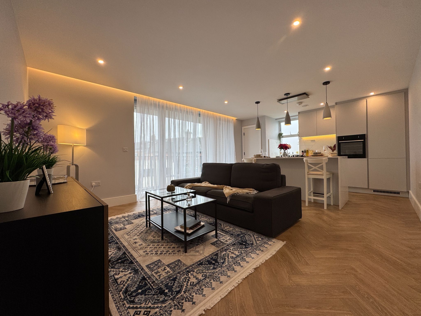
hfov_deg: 102.1
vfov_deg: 85.7
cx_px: 210
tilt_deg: +1.3
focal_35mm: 14
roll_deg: +1.6
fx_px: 170
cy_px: 158
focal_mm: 2.22
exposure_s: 1/99
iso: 64
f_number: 2.2
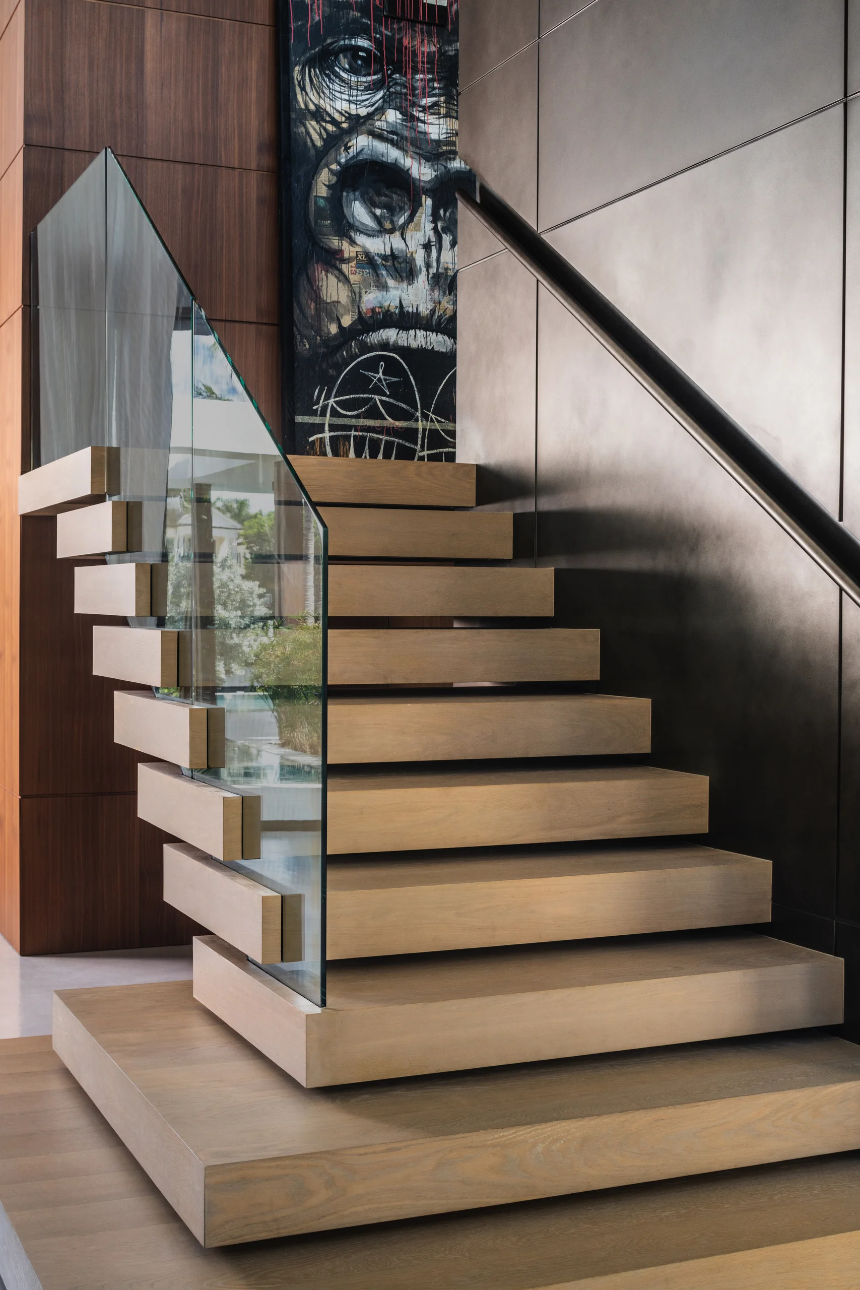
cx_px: 430
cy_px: 645
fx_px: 1612
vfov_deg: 43.6
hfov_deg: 29.9
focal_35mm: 45
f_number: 11
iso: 400
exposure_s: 1/13
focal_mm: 45
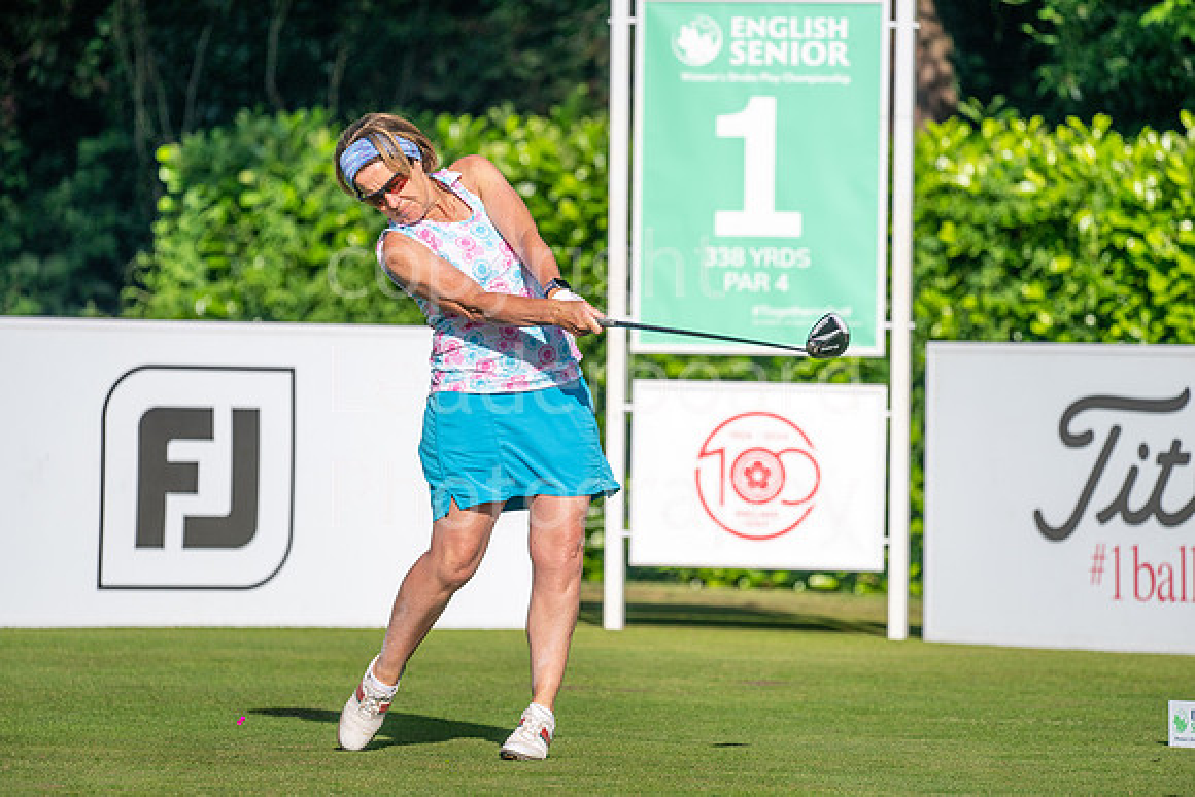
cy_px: 398
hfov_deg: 6.9
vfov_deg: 4.6
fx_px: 9960
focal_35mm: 300
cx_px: 598
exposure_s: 1/4000
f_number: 5
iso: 200
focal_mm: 300
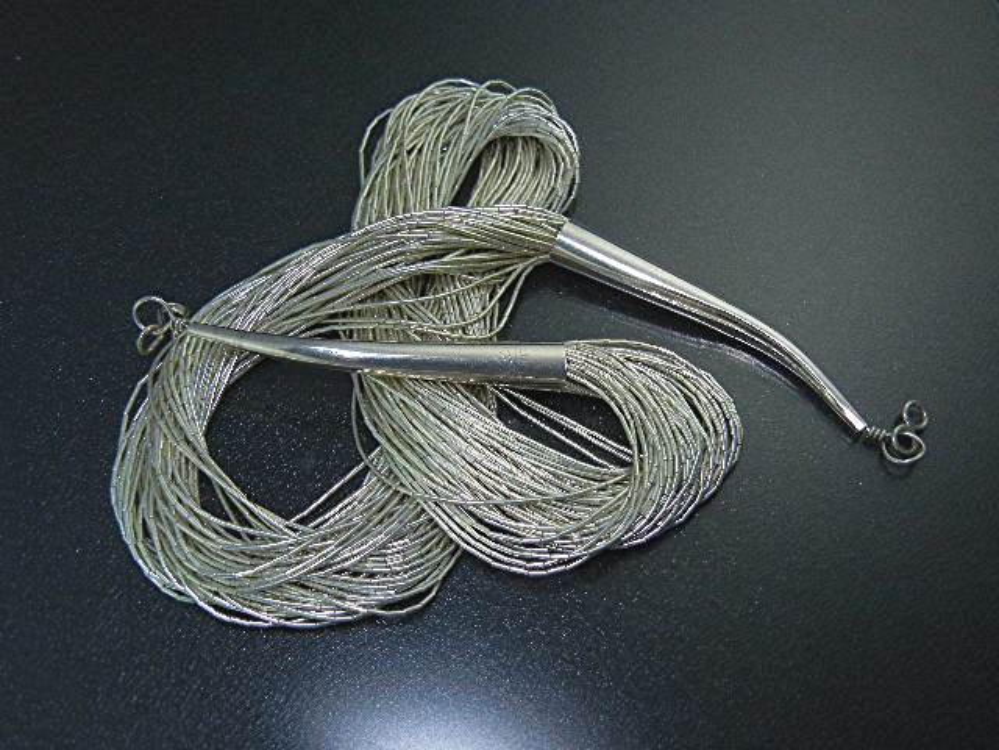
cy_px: 375
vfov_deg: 36.8
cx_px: 500
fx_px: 1126
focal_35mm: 39
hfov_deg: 47.9
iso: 230
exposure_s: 1/30
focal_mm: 7.1
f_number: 7.4
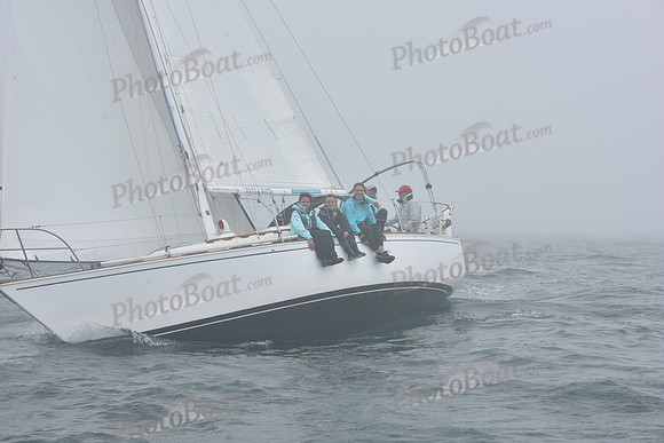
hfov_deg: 28.8
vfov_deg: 19.5
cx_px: 332
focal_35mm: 70
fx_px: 1291
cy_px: 222
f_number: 10
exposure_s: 1/800
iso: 250
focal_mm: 70
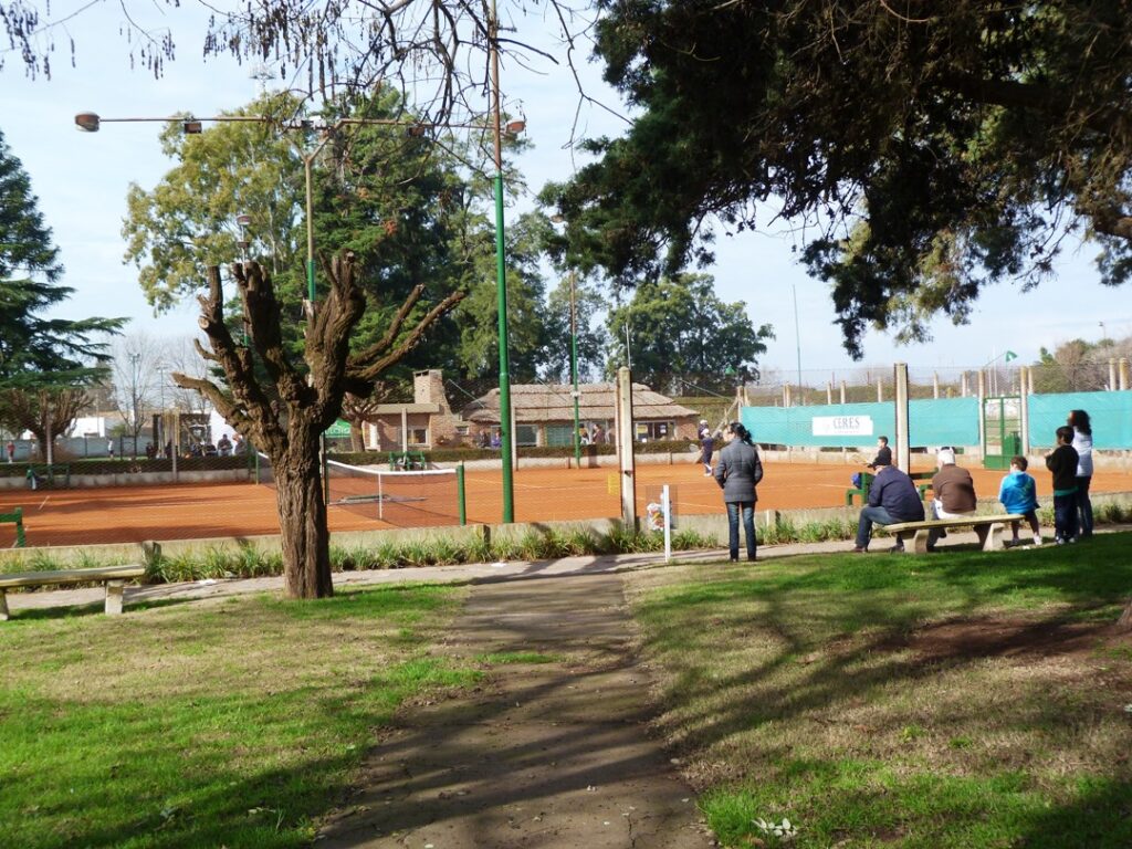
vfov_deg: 31.5
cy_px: 424
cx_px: 566
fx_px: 1504
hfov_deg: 41.2
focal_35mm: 46
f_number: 3.2
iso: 100
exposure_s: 1/500
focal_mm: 8.3
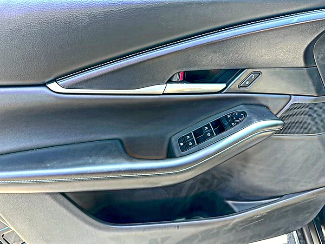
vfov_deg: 54.9
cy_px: 122
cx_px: 162
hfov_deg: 69.4
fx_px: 235
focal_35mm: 25
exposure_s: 1/76
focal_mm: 6.86
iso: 64
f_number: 1.78
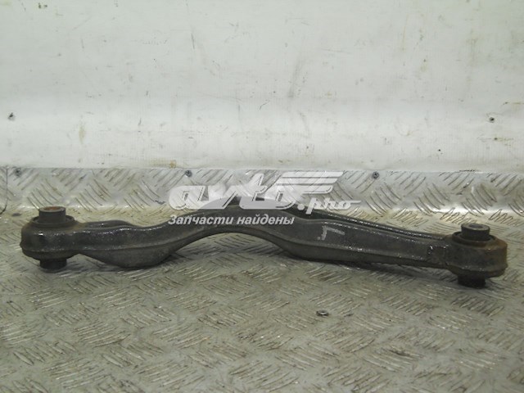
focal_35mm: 41
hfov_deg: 45.8
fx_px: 621
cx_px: 262
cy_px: 196
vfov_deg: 35.1
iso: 160
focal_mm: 6.72
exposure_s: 1/30
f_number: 3.1
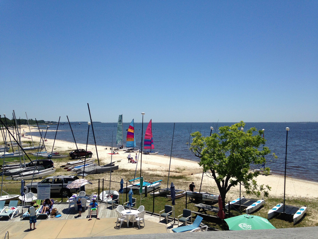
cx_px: 159
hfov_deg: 55.4
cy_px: 120
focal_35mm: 33
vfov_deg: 42.9
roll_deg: -0.9
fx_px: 303
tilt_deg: +0.2
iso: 50
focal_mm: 4.12
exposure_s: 1/2857
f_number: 2.4
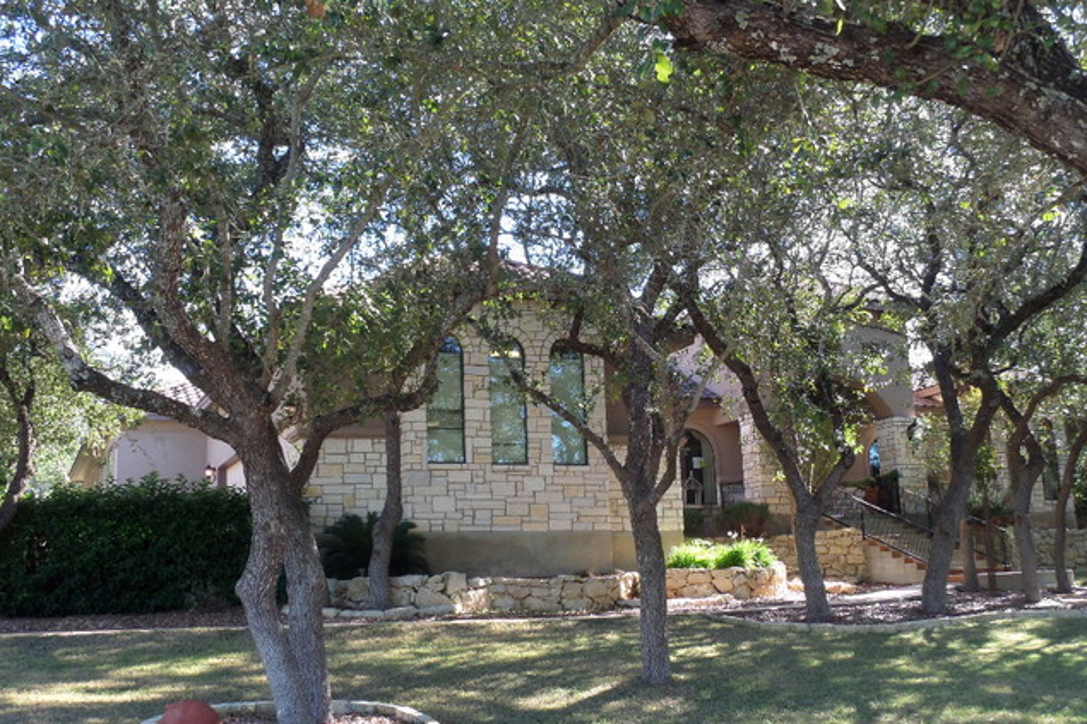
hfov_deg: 45.4
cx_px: 543
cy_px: 378
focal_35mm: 43
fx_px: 1298
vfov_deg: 31.2
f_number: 3.6
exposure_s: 1/90
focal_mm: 6.8
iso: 100
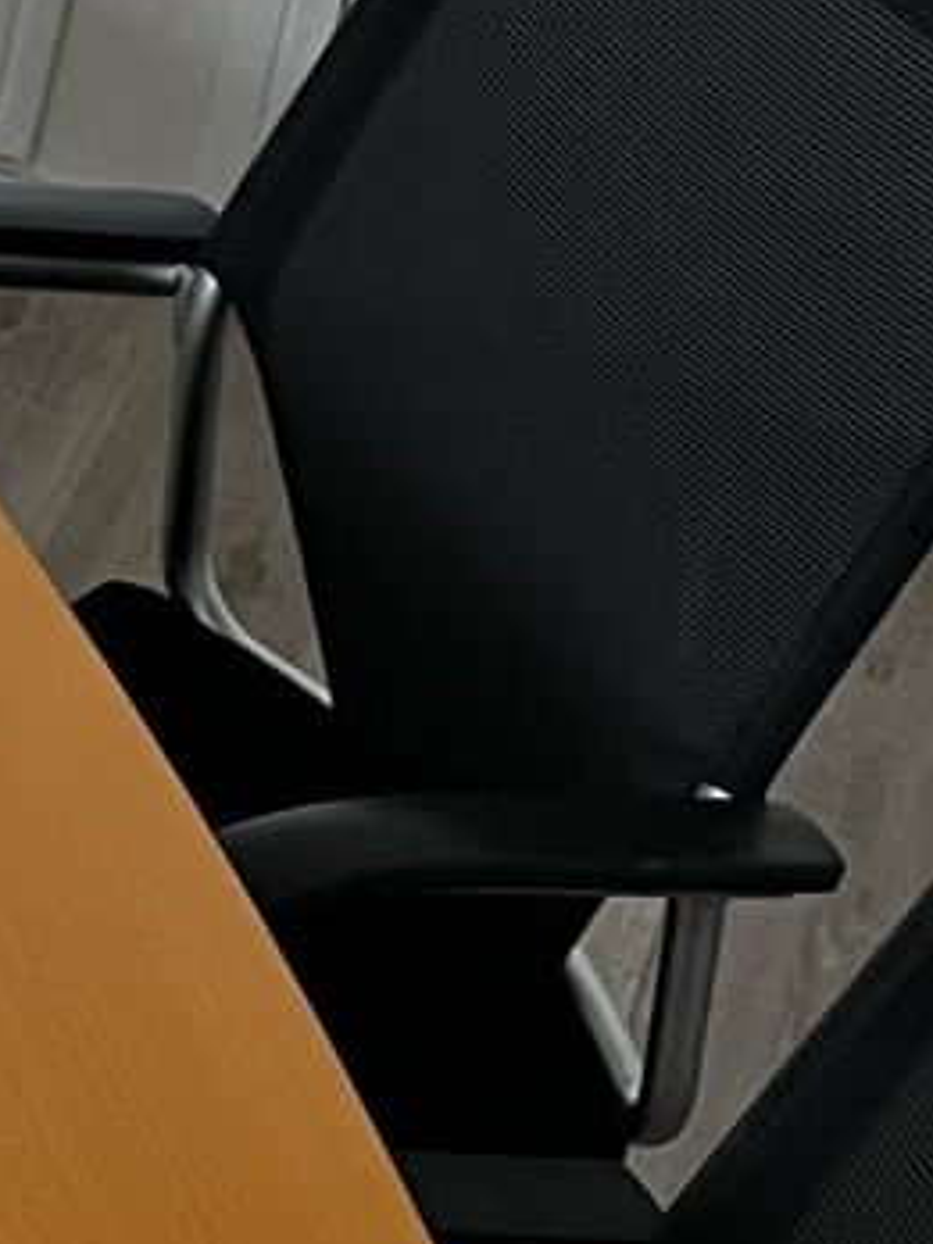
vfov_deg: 12.7
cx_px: -836
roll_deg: -7.8
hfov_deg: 9.2
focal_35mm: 153
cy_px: 1271
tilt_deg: -36.7
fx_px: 5498
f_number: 1.6
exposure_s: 1/50
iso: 320
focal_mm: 5.1
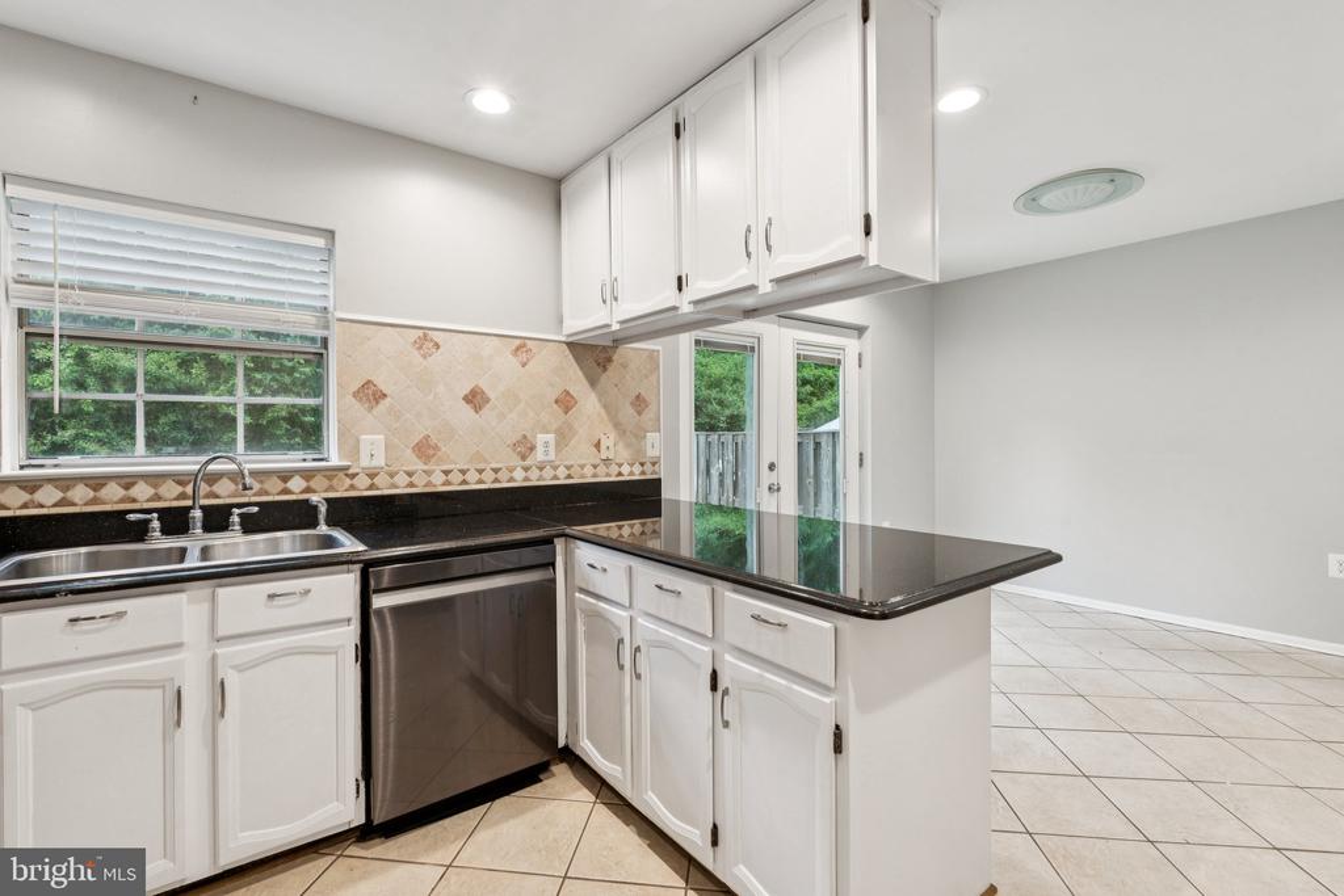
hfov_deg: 96.7
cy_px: 448
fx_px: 597
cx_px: 672
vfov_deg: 73.8
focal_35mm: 16
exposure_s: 1/8
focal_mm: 16
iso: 400
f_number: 10
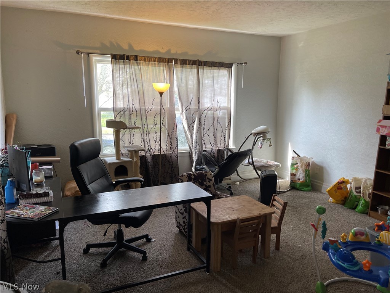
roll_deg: +0.0
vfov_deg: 54.9
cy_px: 146
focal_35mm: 25
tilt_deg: -9.8
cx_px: 195
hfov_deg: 69.4
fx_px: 282
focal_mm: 5.1
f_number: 1.6
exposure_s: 1/120
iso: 125
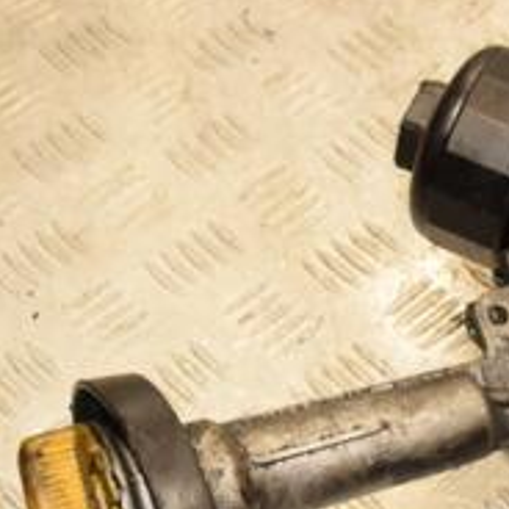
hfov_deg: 15.6
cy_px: 360
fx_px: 1797
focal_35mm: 108
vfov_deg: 16.1
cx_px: 603
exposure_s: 1/200
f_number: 7.1
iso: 800
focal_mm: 26
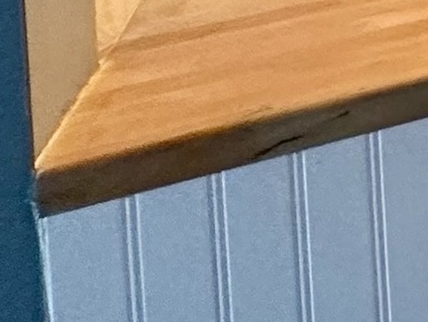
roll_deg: +0.9
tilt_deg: -2.4
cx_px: 1254
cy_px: -468
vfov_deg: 11.9
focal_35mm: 99
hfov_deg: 11.7
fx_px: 1225
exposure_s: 1/60
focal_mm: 2.22
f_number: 2.2
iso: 250
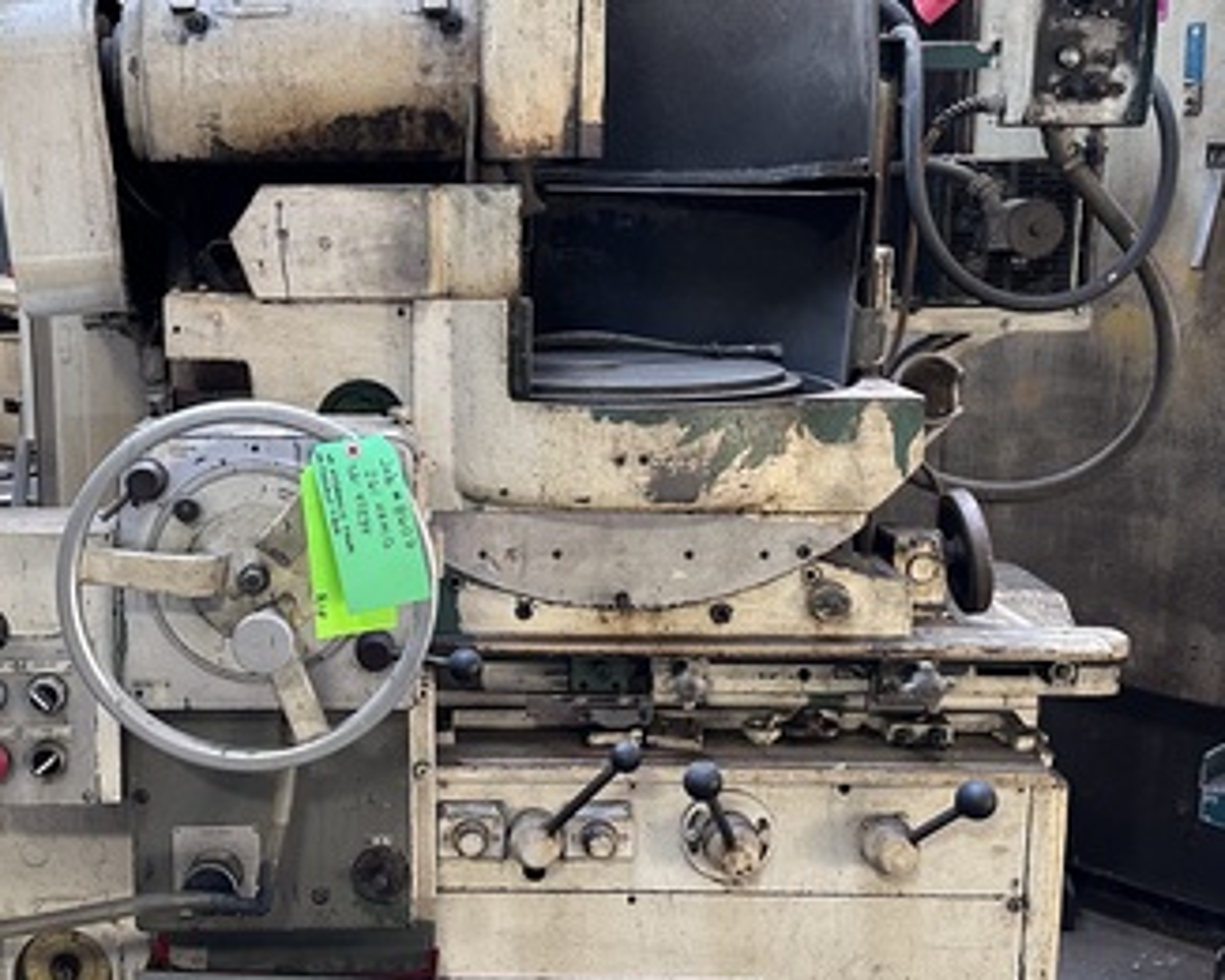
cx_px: 451
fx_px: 1668
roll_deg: +0.7
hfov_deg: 40.0
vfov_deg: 32.8
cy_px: 481
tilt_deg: -11.2
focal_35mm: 46
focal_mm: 6.86
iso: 320
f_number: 1.78
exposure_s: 1/60
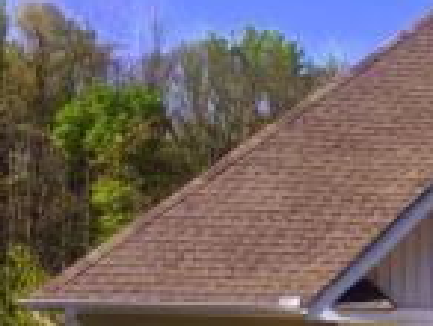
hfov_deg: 15.8
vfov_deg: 12.7
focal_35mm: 115
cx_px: 641
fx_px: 1441
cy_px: 344
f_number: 2.2
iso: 32
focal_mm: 4.15
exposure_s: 1/1522
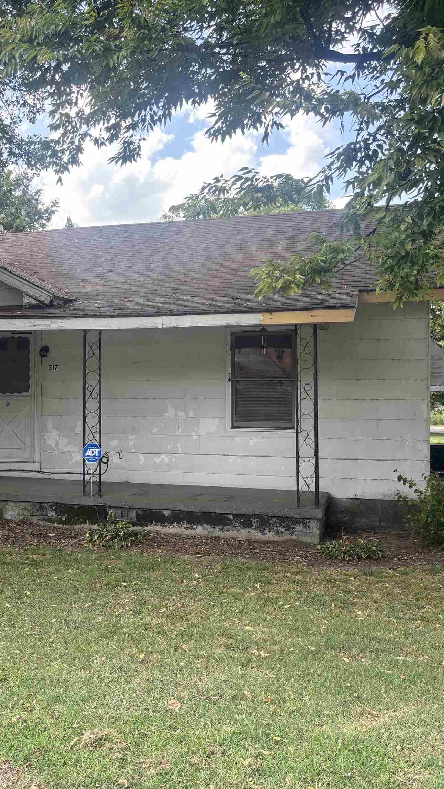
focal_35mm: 38
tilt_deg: +0.3
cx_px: 110
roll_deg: -0.5
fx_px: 795
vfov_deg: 52.8
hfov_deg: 30.7
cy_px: 393
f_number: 1.6
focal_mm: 5.96
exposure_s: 1/435
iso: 50
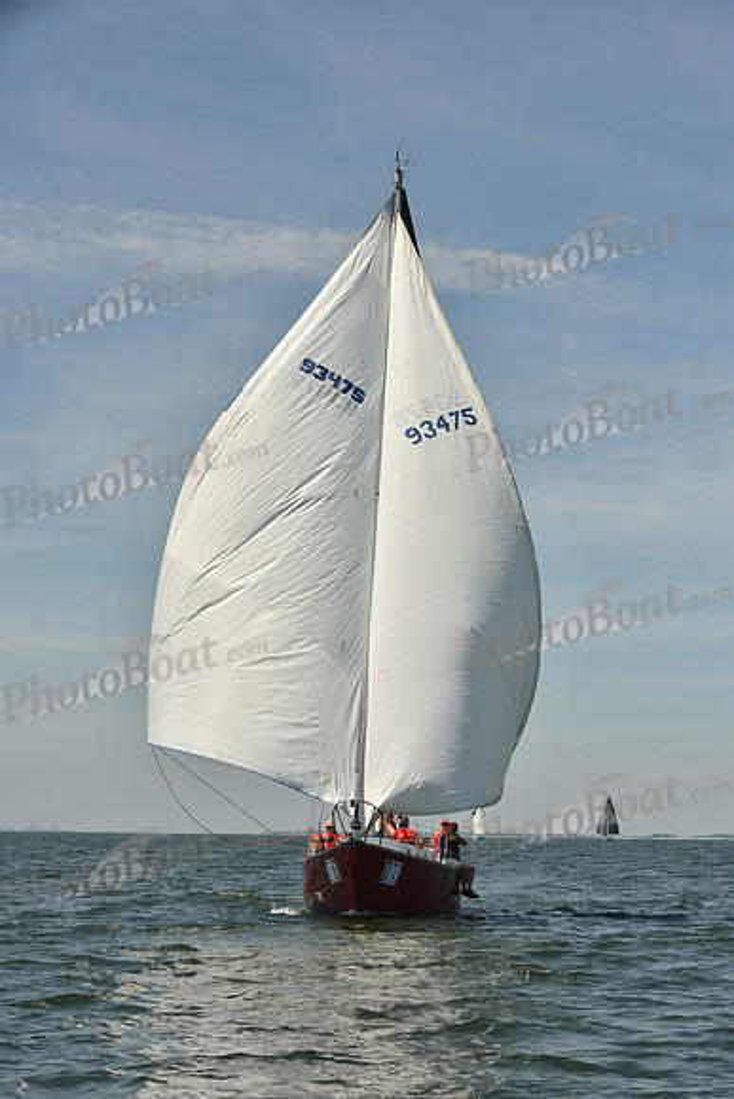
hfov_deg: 19.5
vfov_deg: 28.8
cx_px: 367
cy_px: 550
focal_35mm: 70
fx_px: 2139
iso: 320
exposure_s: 1/1250
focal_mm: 70
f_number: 10
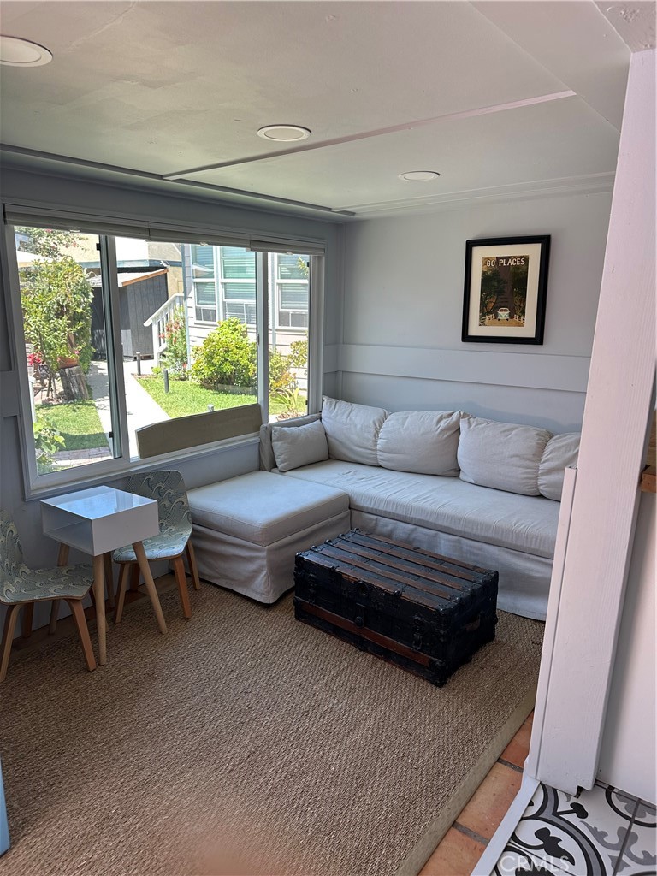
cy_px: 438
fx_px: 607
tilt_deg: -9.9
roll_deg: -0.5
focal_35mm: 24
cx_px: 328
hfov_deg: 56.8
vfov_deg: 71.6
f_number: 1.78
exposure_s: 1/212
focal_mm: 6.86
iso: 80
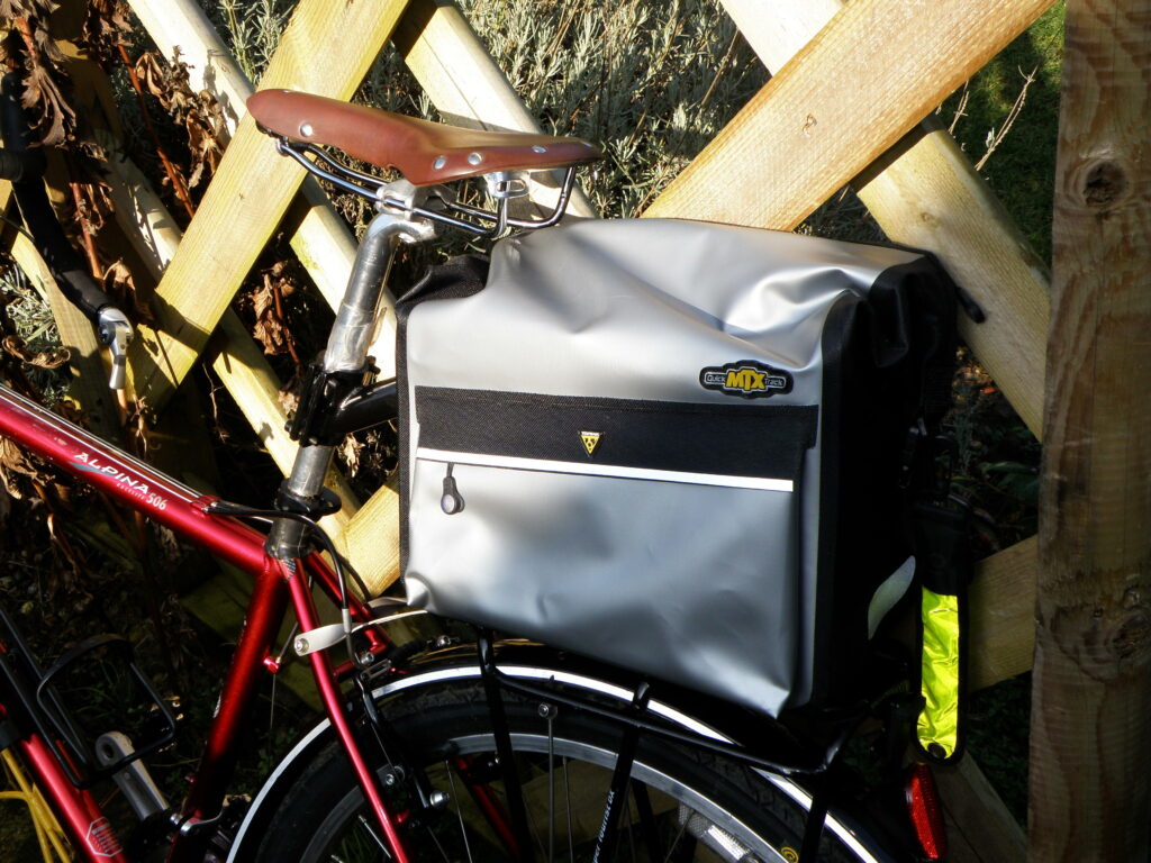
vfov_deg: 28.0
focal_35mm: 52
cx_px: 576
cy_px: 432
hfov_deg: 36.8
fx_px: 1729
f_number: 5.6
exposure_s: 1/160
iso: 64
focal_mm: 9.31
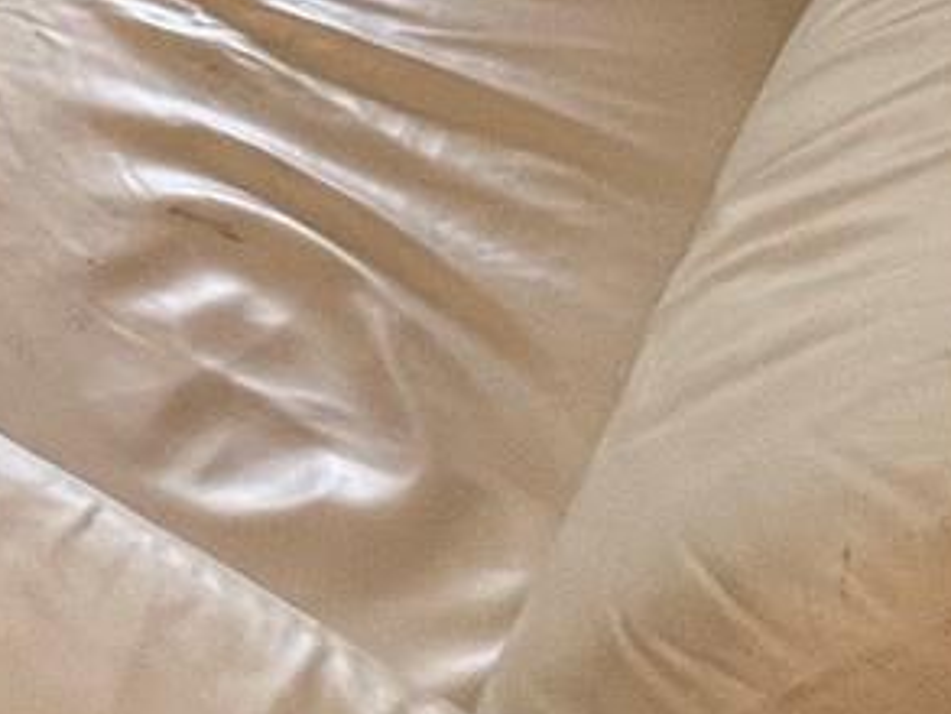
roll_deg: +0.0
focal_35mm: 71
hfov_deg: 22.6
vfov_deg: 16.9
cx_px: -458
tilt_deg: -18.6
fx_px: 1951
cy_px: -600
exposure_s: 1/120
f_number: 1.8
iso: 125
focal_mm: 1.57
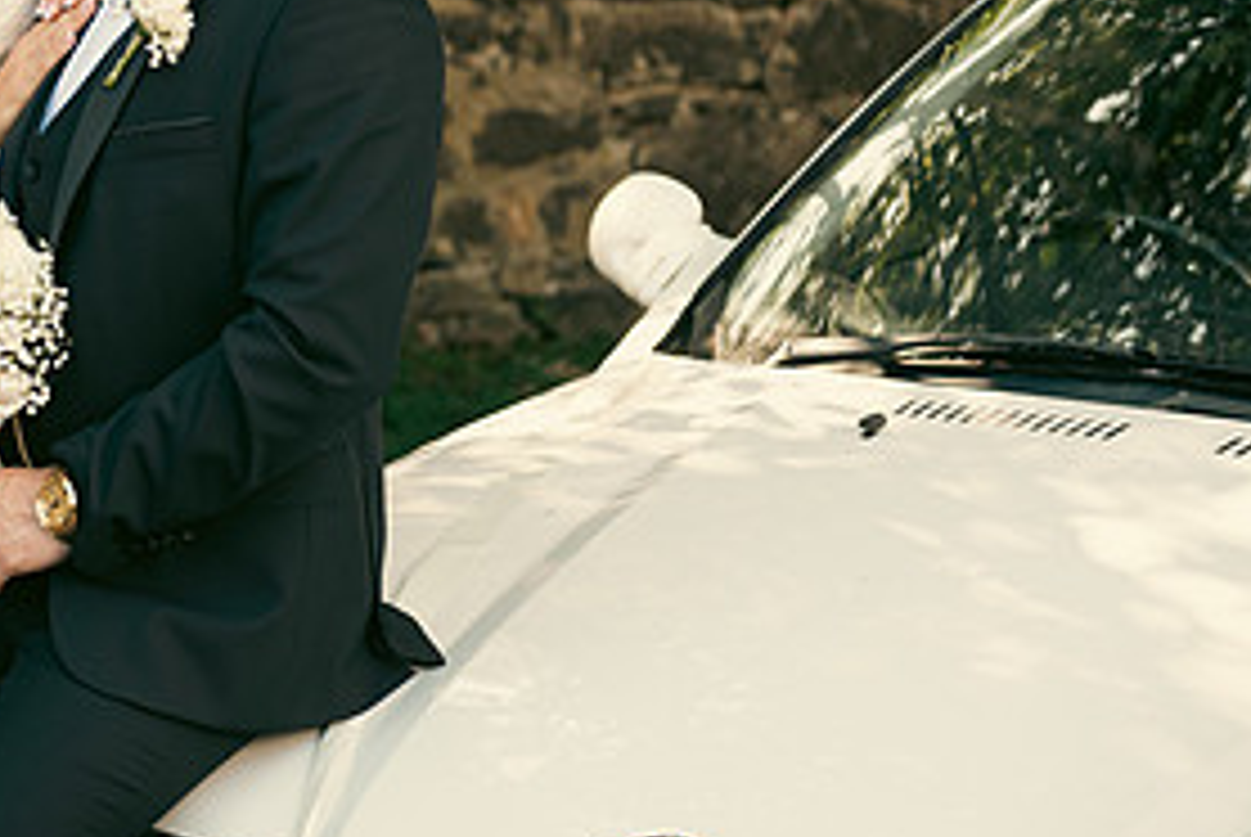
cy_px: 7
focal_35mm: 146
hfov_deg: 13.8
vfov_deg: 9.4
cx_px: 14
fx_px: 5079
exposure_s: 1/200
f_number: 3.5
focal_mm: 70
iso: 160
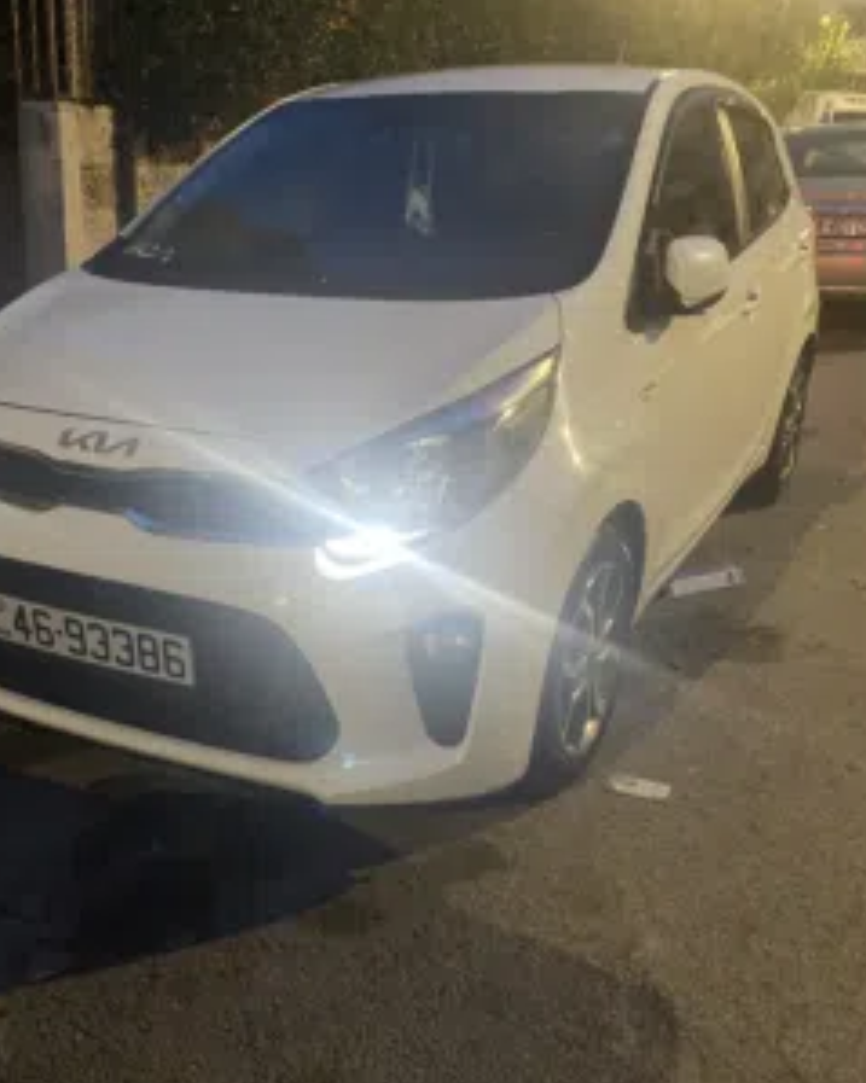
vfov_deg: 52.5
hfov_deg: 43.1
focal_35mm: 34
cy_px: 648
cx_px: 348
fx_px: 1090
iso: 500
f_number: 1.8
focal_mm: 4.25
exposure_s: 1/25
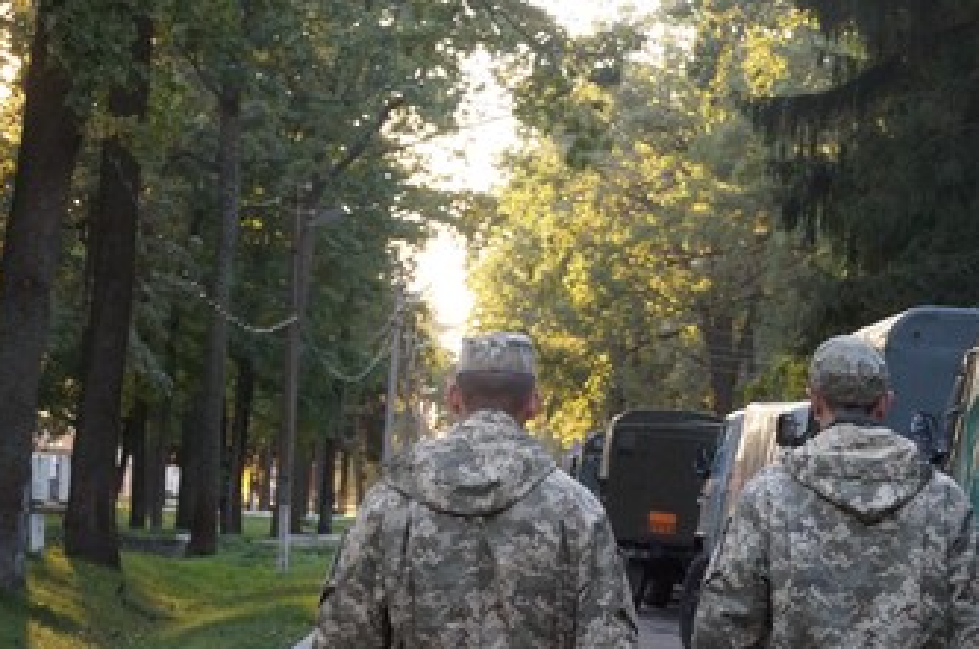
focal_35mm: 142
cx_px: 738
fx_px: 3857
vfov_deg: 9.6
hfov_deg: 14.4
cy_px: 633
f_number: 5.6
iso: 800
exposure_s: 1/160
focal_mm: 45
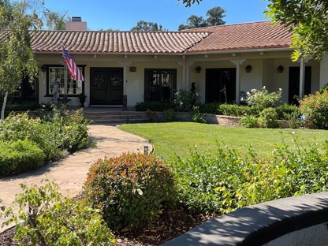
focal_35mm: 40
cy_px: 95
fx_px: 379
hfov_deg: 46.3
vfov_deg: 35.8
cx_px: 120
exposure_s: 1/2012
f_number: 1.6
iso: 32
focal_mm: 5.1
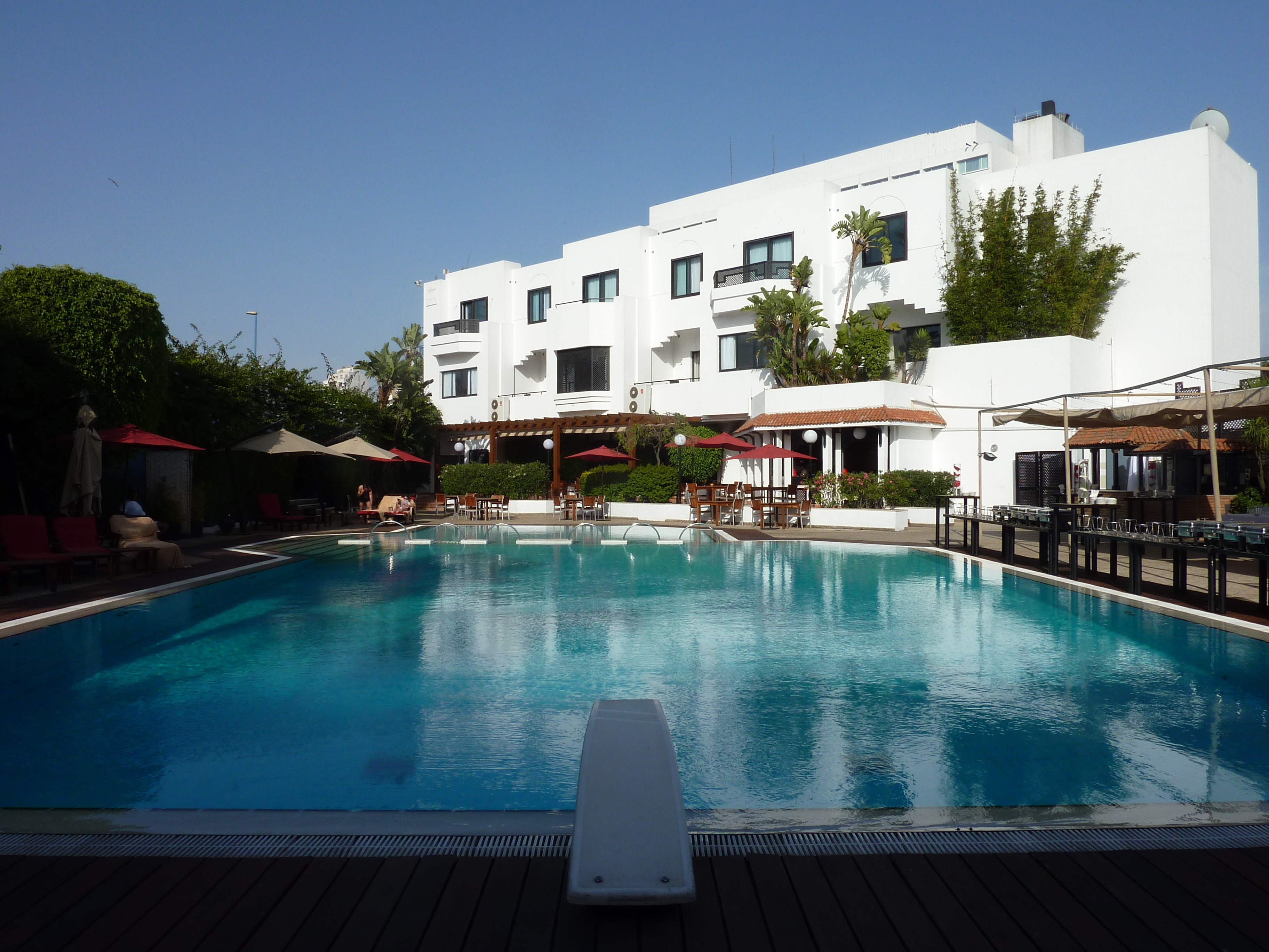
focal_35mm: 25
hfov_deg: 69.4
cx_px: 634
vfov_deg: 54.9
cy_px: 476
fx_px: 916
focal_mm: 4.1
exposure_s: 1/500
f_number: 5.6
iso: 80
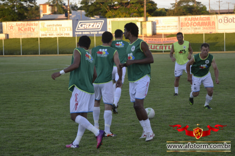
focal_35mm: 99
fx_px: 646
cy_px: 78
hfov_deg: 20.6
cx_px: 118
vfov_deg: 13.8
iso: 400
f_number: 5.3
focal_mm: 66
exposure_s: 1/320
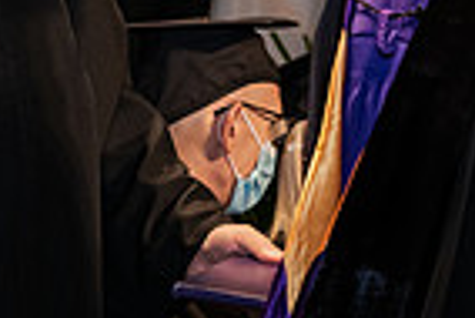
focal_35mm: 245
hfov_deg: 8.1
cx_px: 836
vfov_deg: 5.6
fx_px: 3236
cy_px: 28
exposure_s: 1/200
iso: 1600
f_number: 6.3
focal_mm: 60
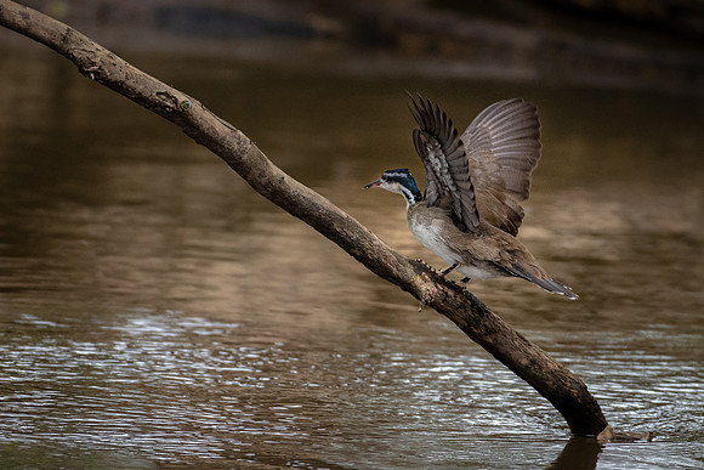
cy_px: 200
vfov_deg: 1.3
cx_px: 410
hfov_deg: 2.0
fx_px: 20184
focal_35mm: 1032
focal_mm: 500
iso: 900
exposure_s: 1/640
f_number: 5.6
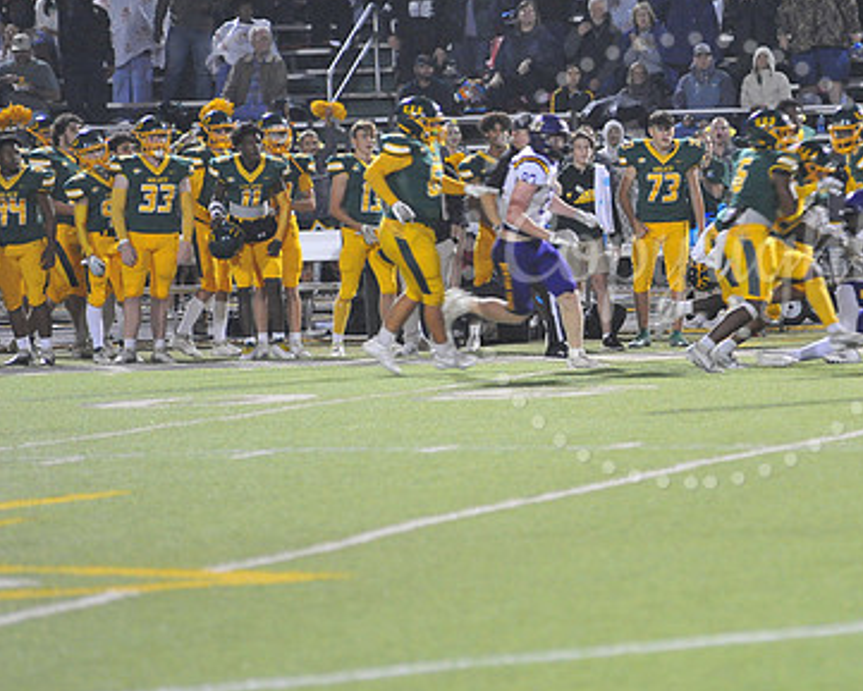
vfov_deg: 5.1
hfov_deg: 6.4
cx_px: 691
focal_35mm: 301
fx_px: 7690
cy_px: 258
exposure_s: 1/160
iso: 4000
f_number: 4
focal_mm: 200
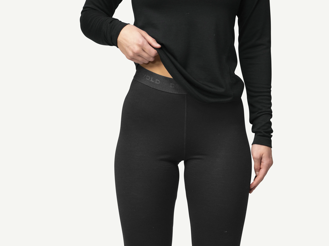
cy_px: 236
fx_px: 1682
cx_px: 165
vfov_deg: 8.4
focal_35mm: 177
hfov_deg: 11.2
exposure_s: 1/60
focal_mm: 122
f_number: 5
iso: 500
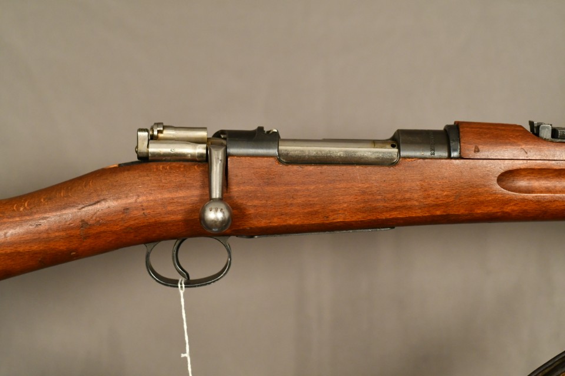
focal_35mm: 90
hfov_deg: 22.6
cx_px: 282
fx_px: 1412
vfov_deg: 15.2
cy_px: 188
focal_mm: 60
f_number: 3.2
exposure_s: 1/250
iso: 1800
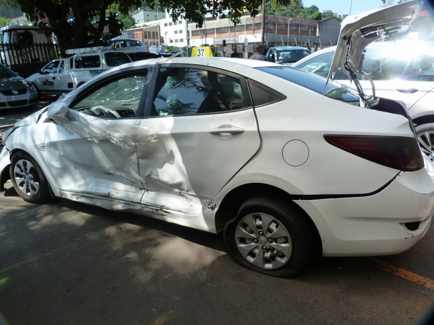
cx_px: 217
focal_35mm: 25
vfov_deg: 54.9
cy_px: 162
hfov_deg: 69.4
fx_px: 313
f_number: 4.5
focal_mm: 4.5
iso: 125
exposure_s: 1/250
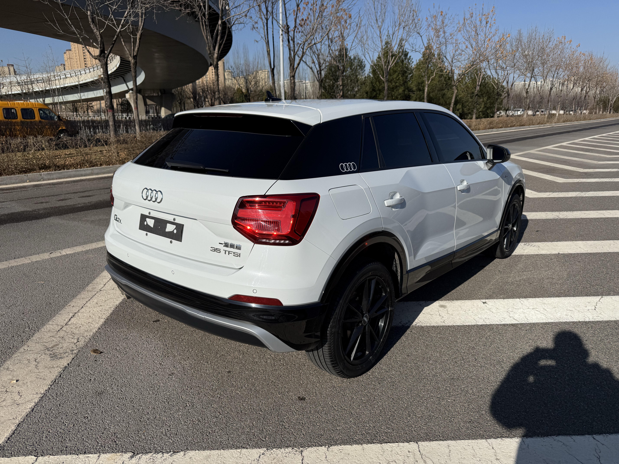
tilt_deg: -14.8
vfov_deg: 56.8
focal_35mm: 24
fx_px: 429
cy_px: 232
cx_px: 310
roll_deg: +0.6
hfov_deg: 71.6
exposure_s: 1/10309
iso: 80
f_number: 1.78
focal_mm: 6.76
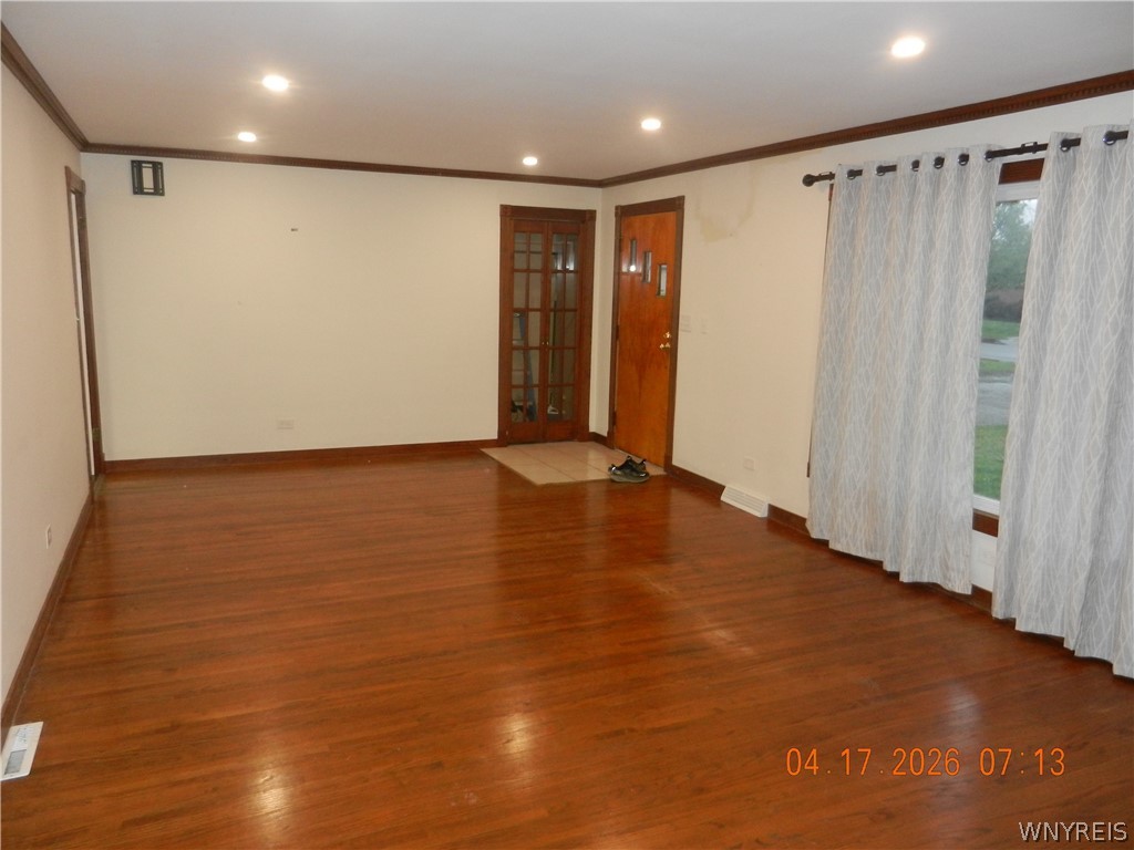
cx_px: 567
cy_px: 425
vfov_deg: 54.9
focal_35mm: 25
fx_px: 819
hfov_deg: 69.4
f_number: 3.5
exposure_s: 1/30
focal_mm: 4.5
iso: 400
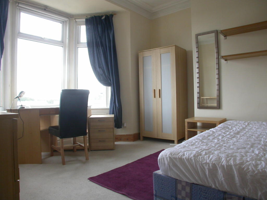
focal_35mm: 38
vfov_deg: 37.7
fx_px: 293
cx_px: 134
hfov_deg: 49.0
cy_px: 100
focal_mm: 7.85
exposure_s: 1/29.2
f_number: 2.6
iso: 100
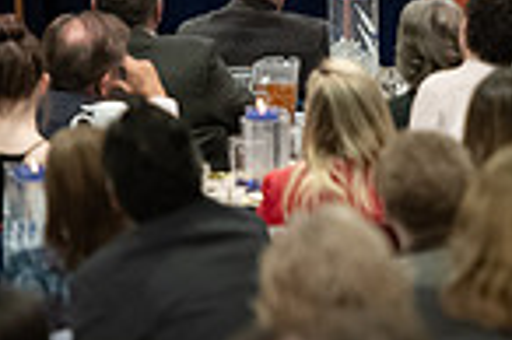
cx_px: 561
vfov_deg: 2.0
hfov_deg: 3.0
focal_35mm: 677
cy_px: -40
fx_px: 9618
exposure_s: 1/200
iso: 2000
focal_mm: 170
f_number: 3.2
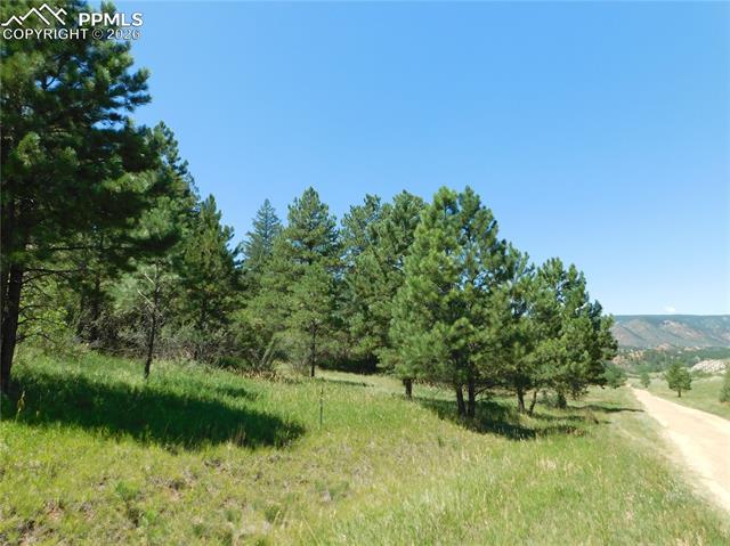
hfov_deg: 74.0
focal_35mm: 23
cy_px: 273
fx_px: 485
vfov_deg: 58.8
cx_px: 365
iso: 125
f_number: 3
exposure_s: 1/1000
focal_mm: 4
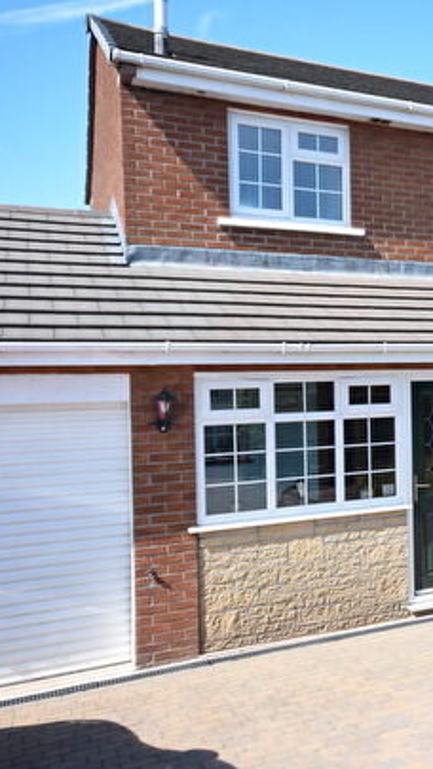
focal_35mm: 38
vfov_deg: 52.8
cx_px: 522
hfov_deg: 27.4
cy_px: 390
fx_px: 775
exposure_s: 1/250
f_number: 8
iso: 200
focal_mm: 14
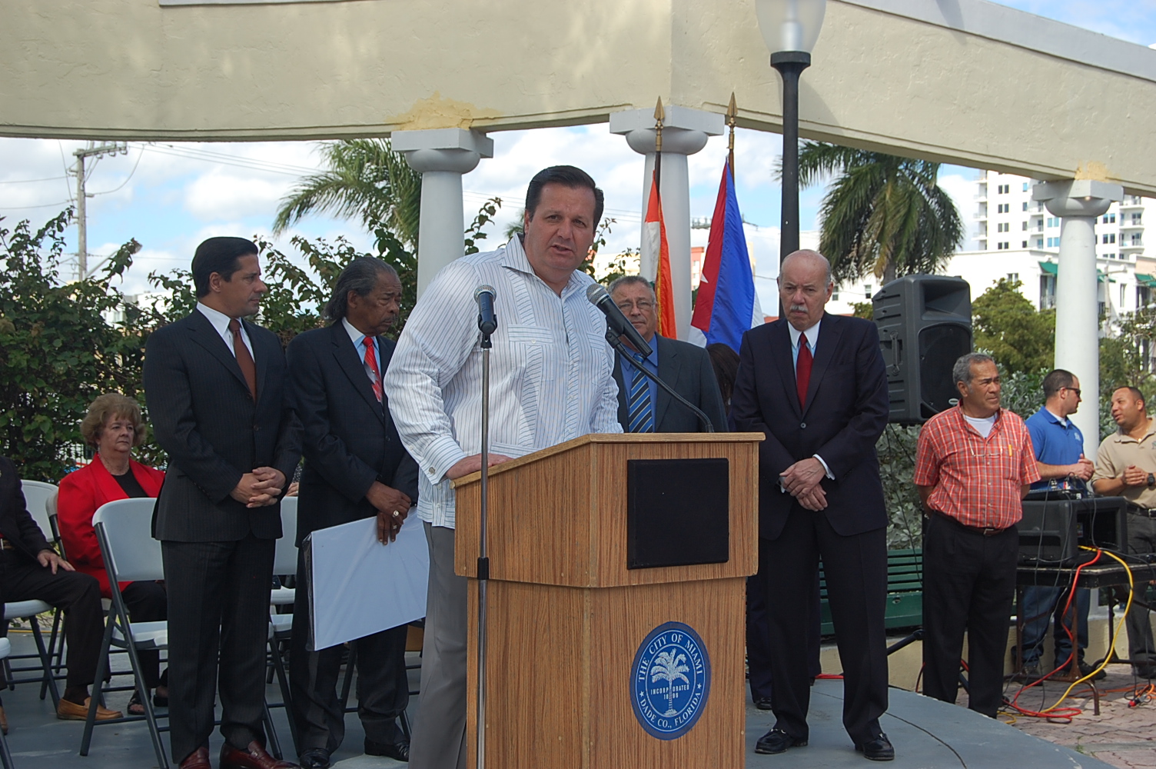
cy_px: 384
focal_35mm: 60
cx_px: 578
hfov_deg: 33.4
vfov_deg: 22.6
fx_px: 1925
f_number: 8
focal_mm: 40
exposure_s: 1/250
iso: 200
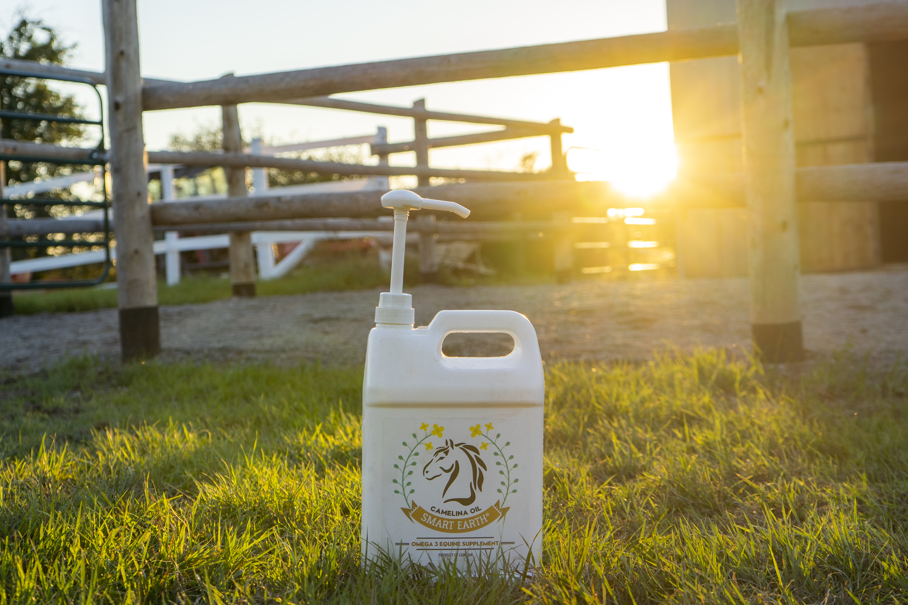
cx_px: 454
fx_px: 1387
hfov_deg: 36.2
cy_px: 302
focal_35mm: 55
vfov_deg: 24.6
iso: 100
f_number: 4.5
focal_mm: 37
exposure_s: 1/200
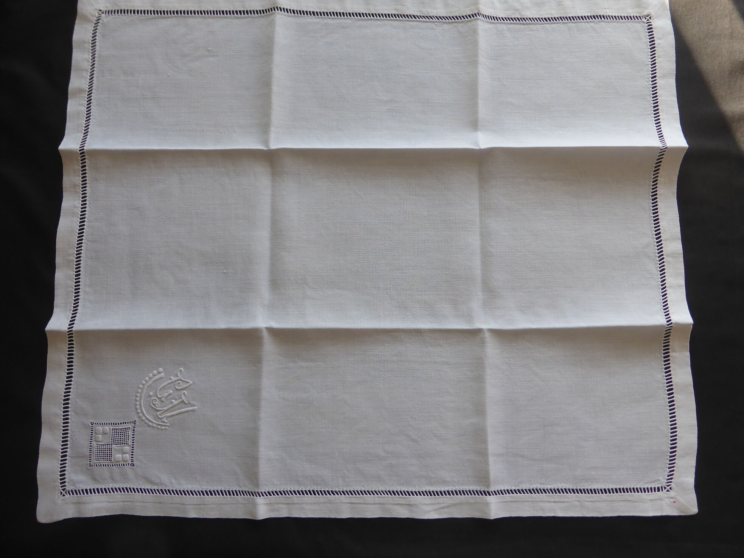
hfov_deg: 69.4
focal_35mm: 25
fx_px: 537
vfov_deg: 54.9
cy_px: 272
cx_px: 378
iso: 100
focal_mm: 4.3
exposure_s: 1/100
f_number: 3.3
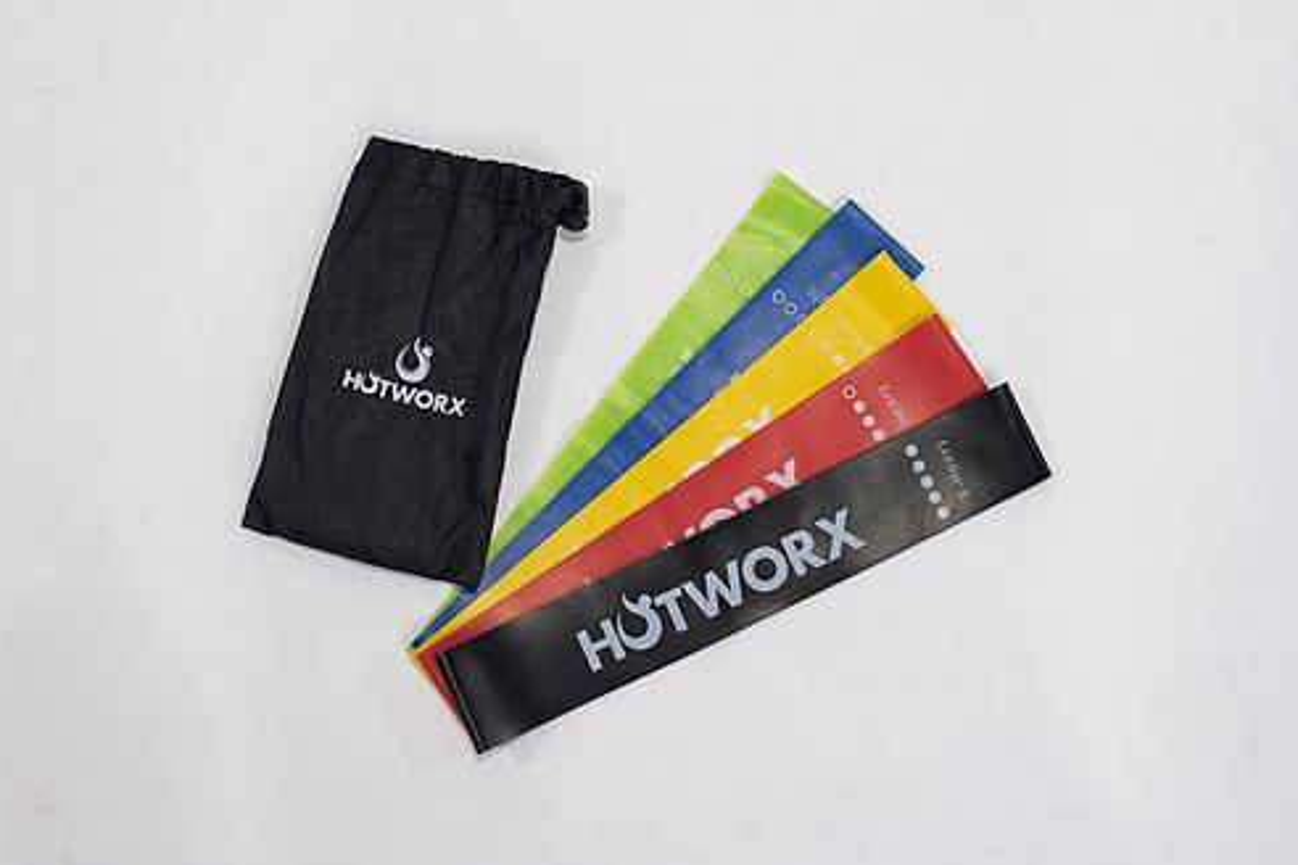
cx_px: 609
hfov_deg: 33.9
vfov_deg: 23.0
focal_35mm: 59
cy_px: 360
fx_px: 2127
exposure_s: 1/125
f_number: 4
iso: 200
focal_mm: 50
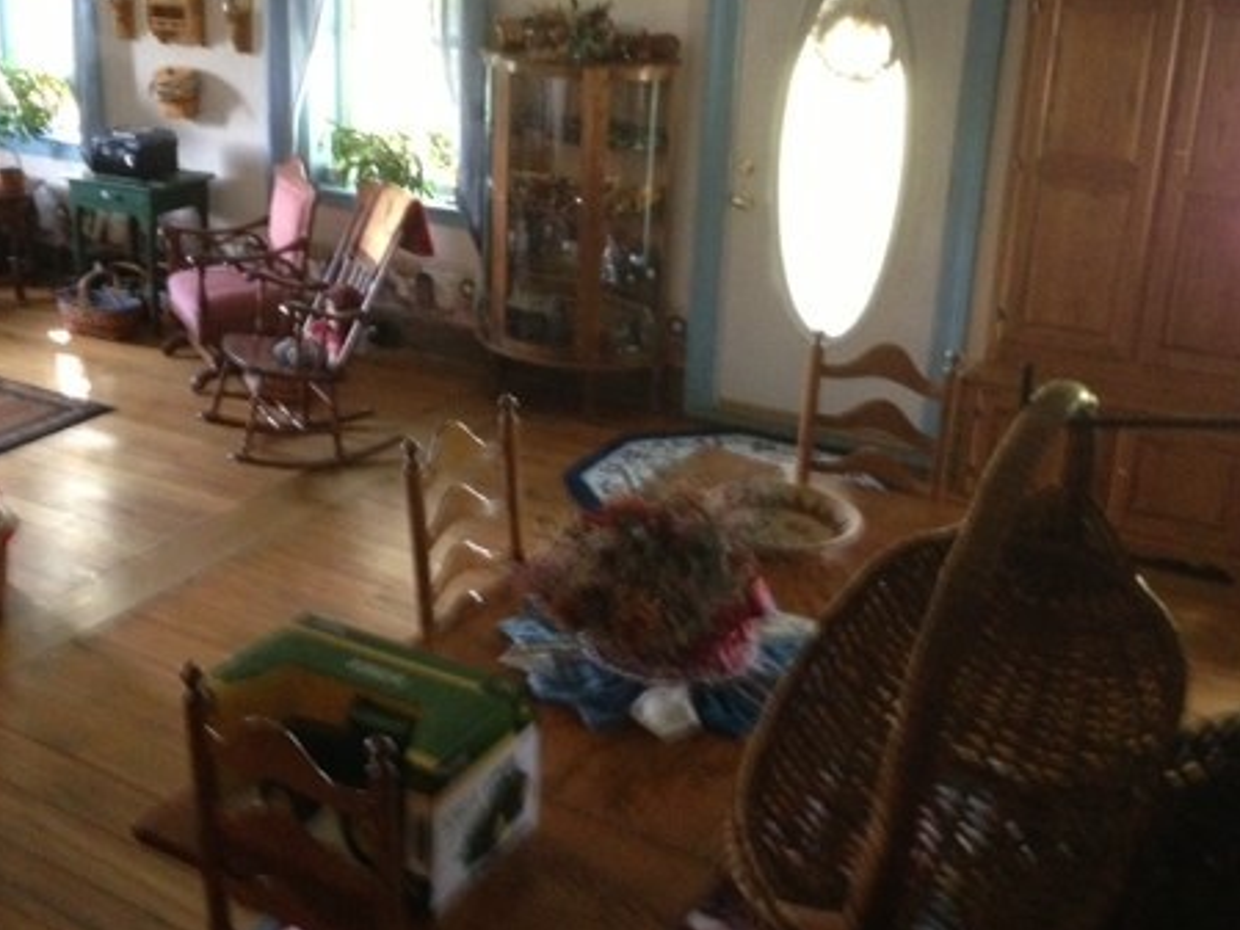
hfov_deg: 40.2
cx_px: 467
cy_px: 367
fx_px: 1684
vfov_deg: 30.8
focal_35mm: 47
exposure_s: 1/20
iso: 400
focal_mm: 4.13
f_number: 2.4
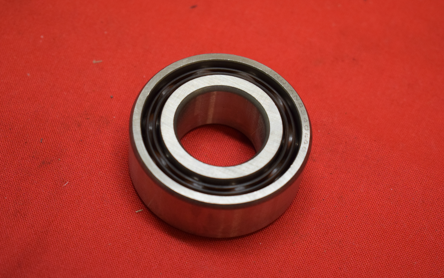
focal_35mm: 80
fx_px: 968
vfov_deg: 16.3
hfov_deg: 25.8
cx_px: 221
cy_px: 139
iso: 2000
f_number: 5.6
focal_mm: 52
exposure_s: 1/160
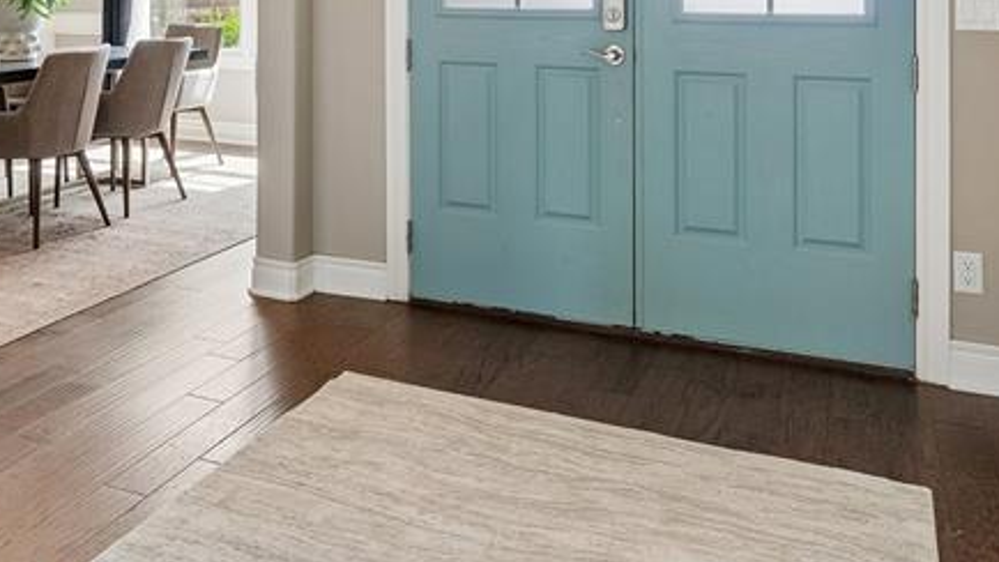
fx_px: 980
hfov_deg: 53.4
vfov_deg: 29.3
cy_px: -32
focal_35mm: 37
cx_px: 367
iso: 200
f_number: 6.3
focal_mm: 10
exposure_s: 1/80
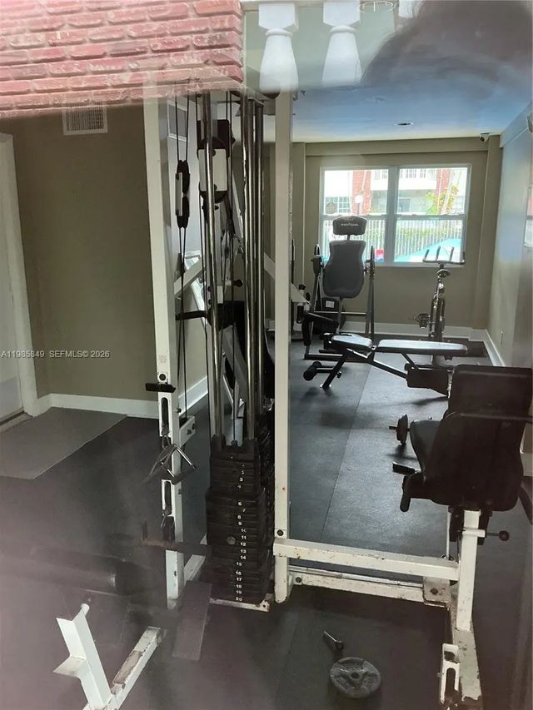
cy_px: 355
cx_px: 266
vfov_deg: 61.7
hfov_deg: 48.2
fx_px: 595
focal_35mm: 29
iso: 200
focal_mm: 3
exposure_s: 1/60
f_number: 1.8
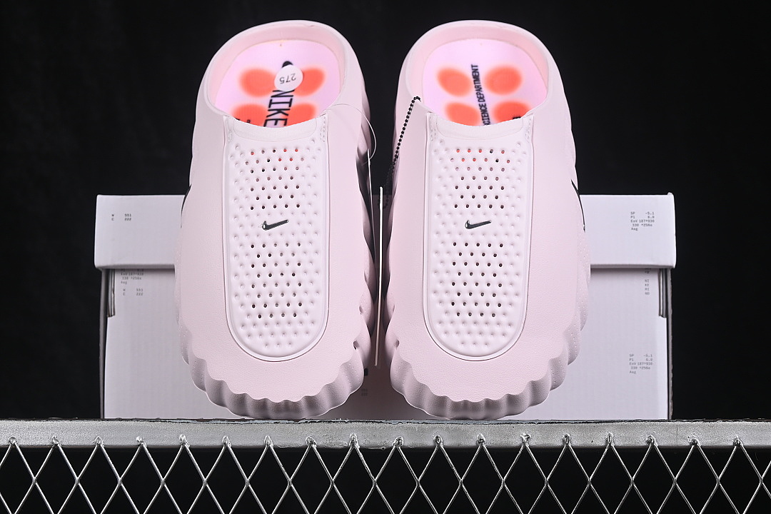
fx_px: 1606
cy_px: 257
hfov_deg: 27.0
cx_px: 386
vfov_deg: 18.2
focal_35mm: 75
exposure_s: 1/80
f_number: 8
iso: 160
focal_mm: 50
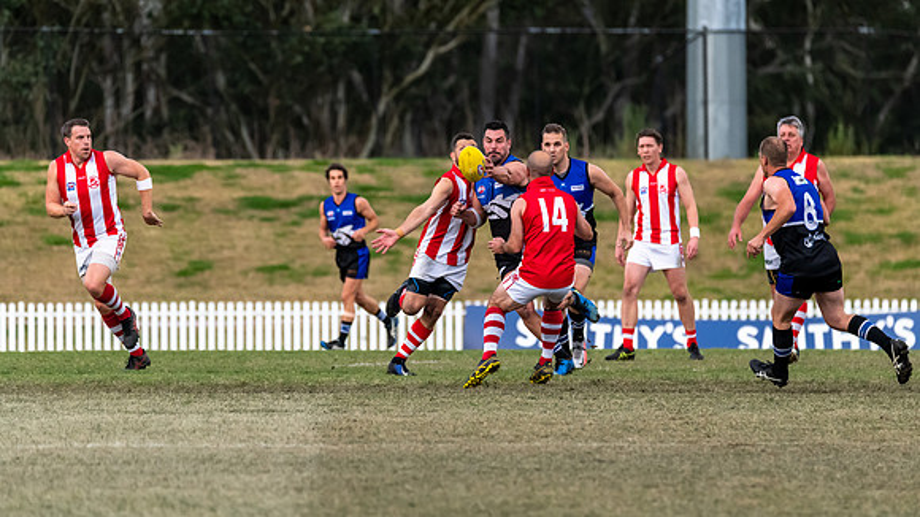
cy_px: 305
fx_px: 10138
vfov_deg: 2.9
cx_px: 478
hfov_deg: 5.2
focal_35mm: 416
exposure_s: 1/1600
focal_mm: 380
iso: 2500
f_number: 6
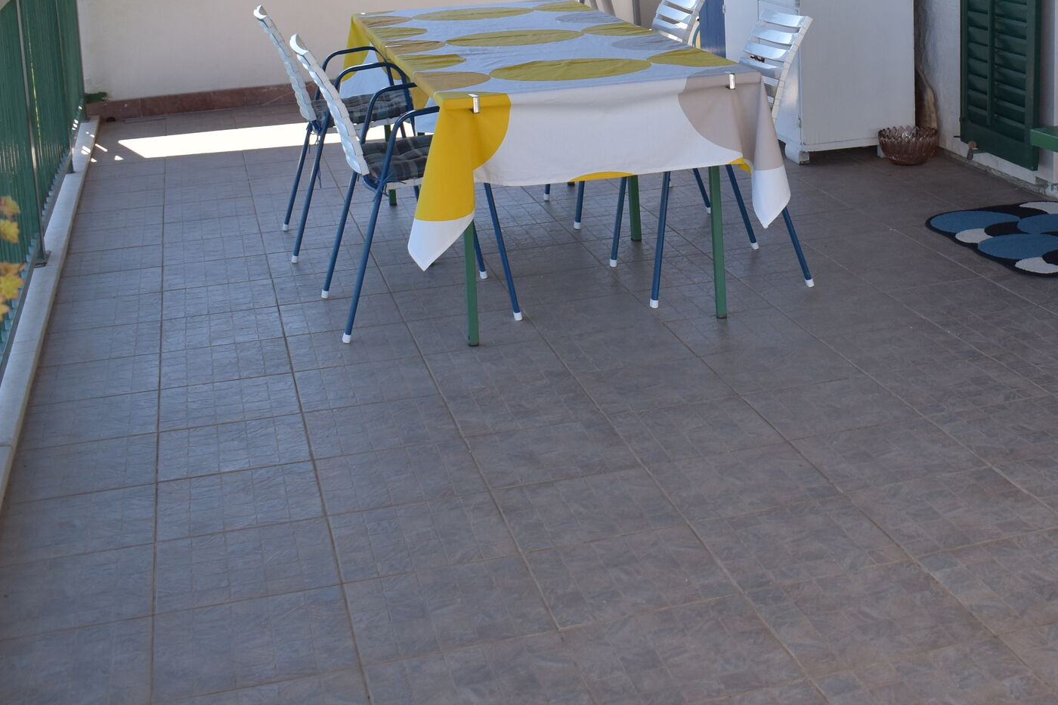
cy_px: 74
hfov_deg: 36.0
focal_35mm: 54
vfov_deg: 24.4
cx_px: 798
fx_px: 1587
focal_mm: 18
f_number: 3.5
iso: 200
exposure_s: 1/1000
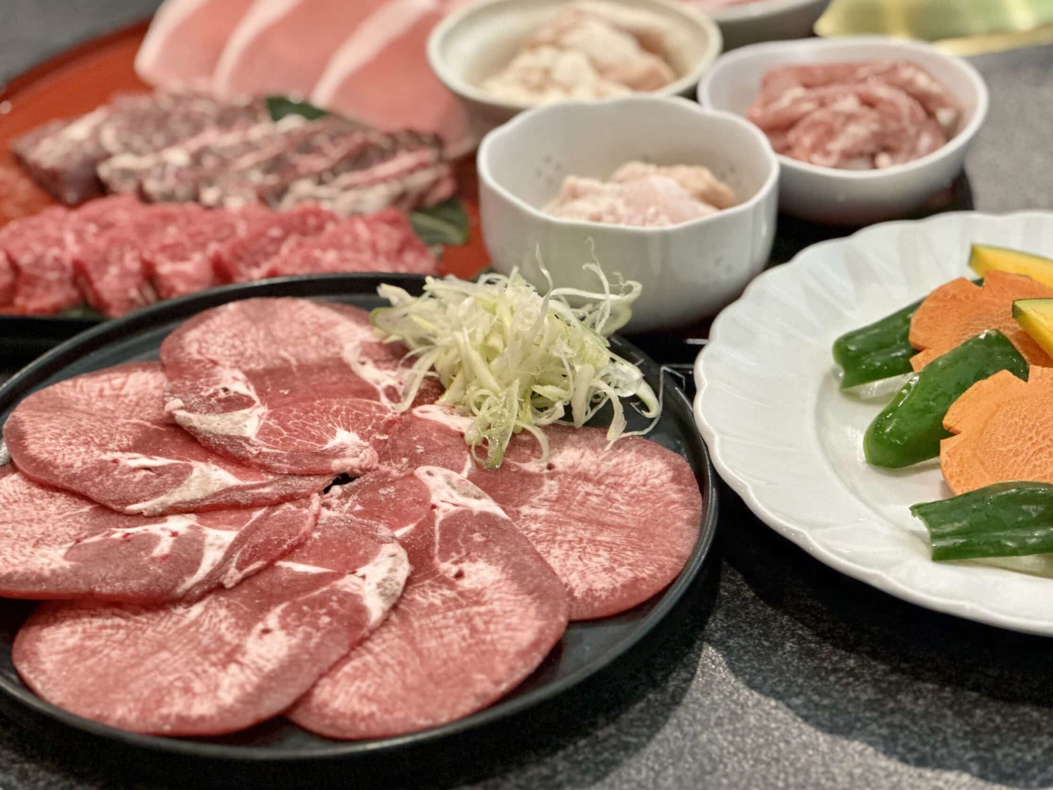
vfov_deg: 16.8
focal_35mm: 88
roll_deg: +1.2
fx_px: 2677
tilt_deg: -29.3
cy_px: 370
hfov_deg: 22.3
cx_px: 516
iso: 400
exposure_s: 1/25
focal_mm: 9
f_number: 2.8
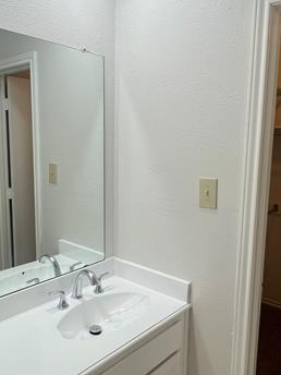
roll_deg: -2.0
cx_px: 148
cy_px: 191
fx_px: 314
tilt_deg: -6.9
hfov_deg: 48.2
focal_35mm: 29
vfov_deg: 61.7
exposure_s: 1/120
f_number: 1.8
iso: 40
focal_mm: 1.57
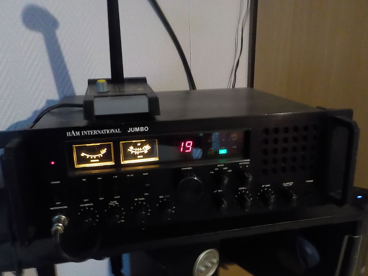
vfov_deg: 46.8
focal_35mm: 30
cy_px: 138
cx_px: 184
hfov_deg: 60.0
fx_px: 319
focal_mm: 4.1
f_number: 3.3
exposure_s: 1/15
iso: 1250
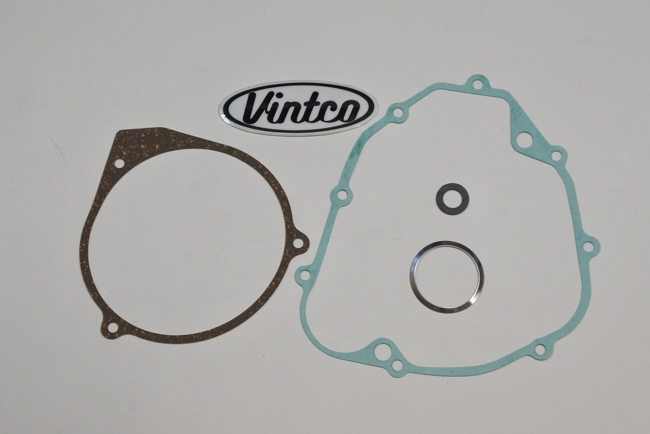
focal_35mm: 51
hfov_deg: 38.9
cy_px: 217
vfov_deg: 26.5
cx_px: 325
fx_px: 921
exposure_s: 1/125
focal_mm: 18.9
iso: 500
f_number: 4.5
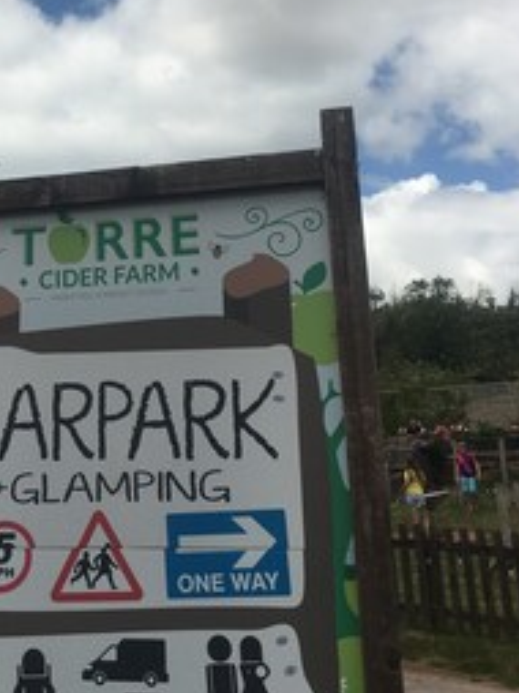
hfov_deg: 29.7
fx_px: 961
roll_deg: +1.3
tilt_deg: +17.7
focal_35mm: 48
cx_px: 122
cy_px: 180
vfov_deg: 38.7
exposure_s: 1/2404
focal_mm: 4.15
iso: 25
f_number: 2.2
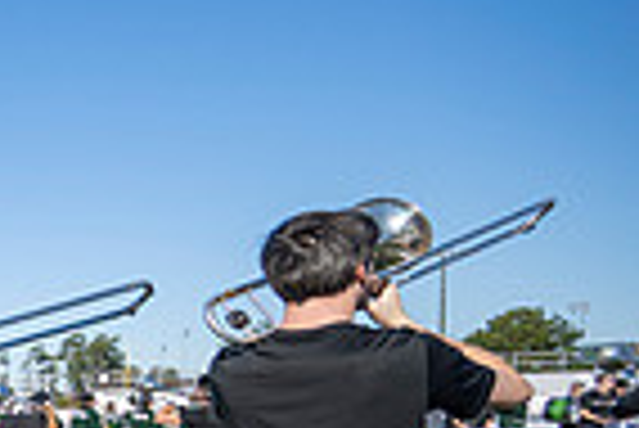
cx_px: -662
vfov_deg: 22.2
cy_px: 498
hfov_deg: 18.9
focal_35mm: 57
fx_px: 1013
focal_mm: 14
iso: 160
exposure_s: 1/2000
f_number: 4
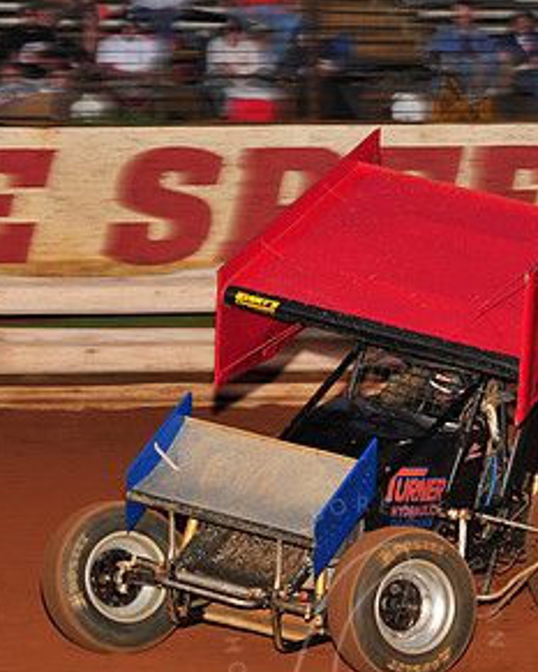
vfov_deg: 8.6
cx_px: 363
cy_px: 423
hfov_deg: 6.9
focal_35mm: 224
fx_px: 4456
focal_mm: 120
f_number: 5.6
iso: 800
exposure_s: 1/320
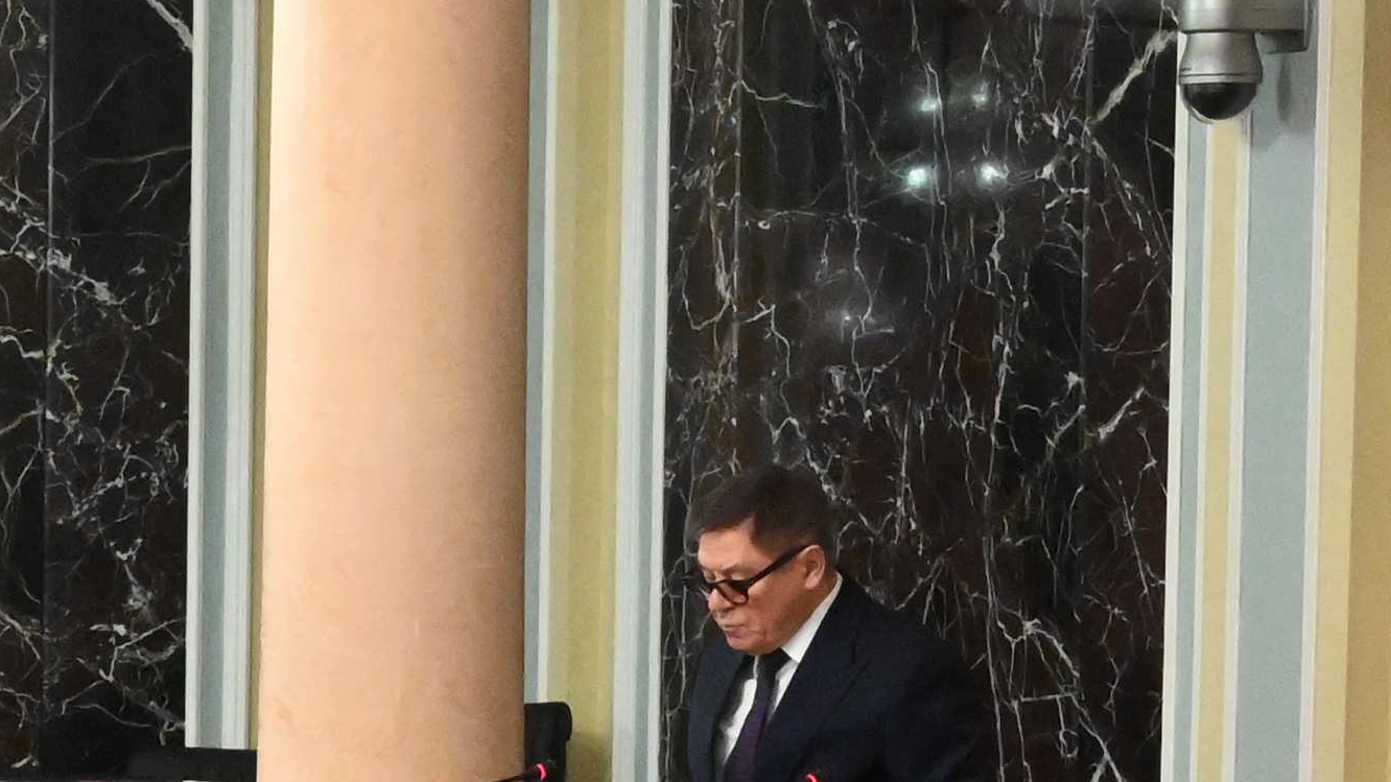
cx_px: -37
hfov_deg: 13.8
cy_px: 922
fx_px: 5643
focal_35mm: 153
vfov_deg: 7.9
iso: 5000
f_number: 5.6
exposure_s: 1/125
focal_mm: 24
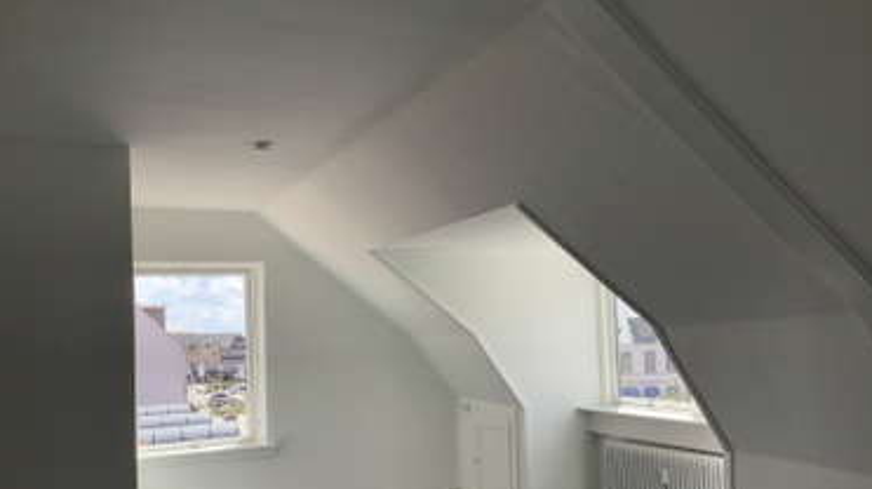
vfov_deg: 34.4
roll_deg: +2.4
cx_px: 436
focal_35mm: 34
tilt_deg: +1.5
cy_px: 308
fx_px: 786
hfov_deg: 58.1
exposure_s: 1/273
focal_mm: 3.3
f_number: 2.4
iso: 25
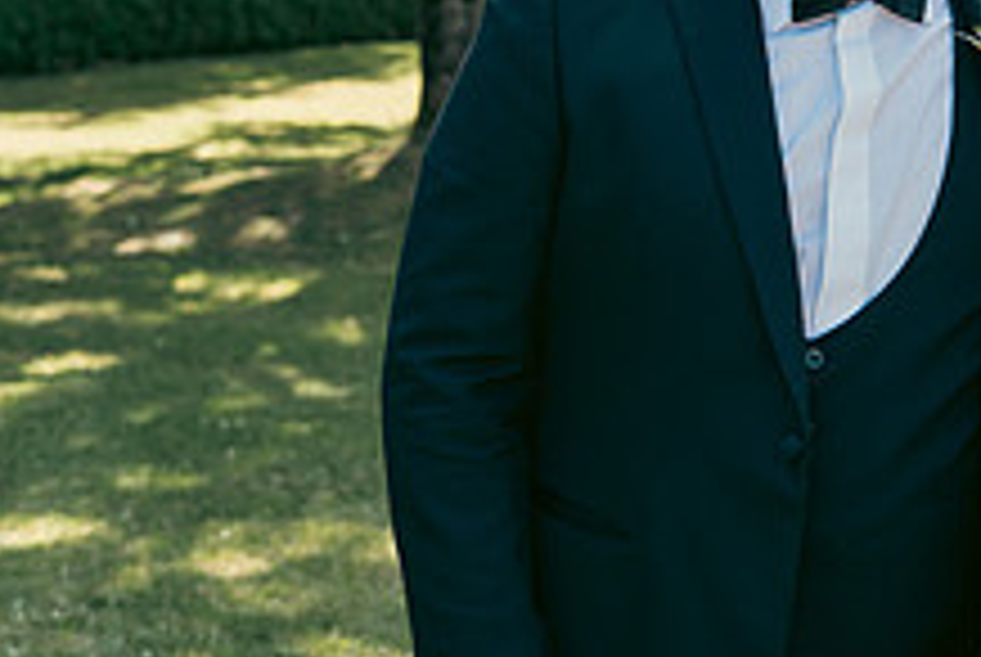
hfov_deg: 18.1
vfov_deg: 12.6
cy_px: 250
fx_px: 2974
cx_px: 1035
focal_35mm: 109
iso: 250
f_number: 3.5
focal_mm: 41
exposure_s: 1/500
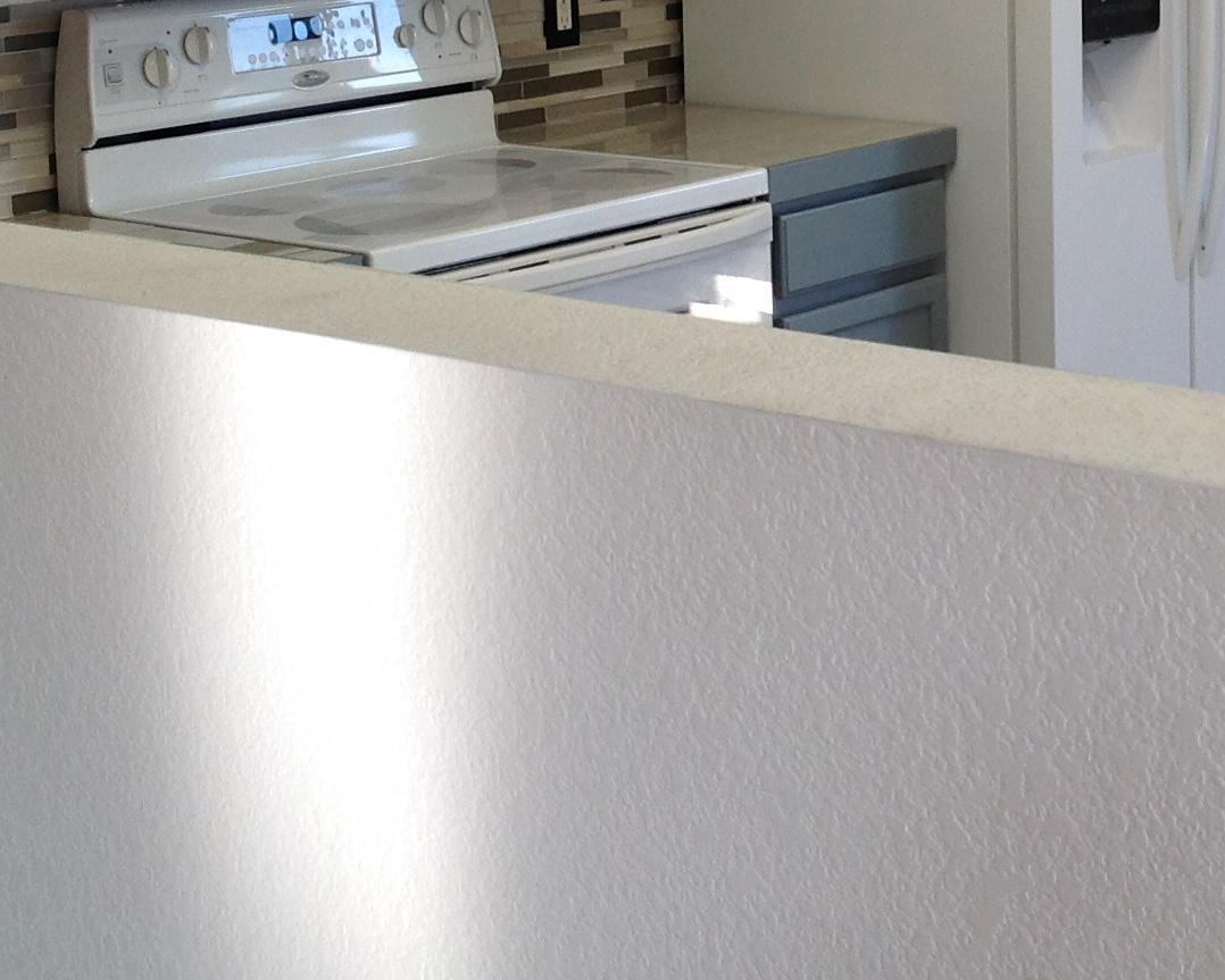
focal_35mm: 82
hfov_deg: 23.1
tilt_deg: -4.6
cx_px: 882
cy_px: 27
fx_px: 2974
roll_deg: +0.7
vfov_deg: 18.3
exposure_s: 1/60
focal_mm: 4.28
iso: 50
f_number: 2.4
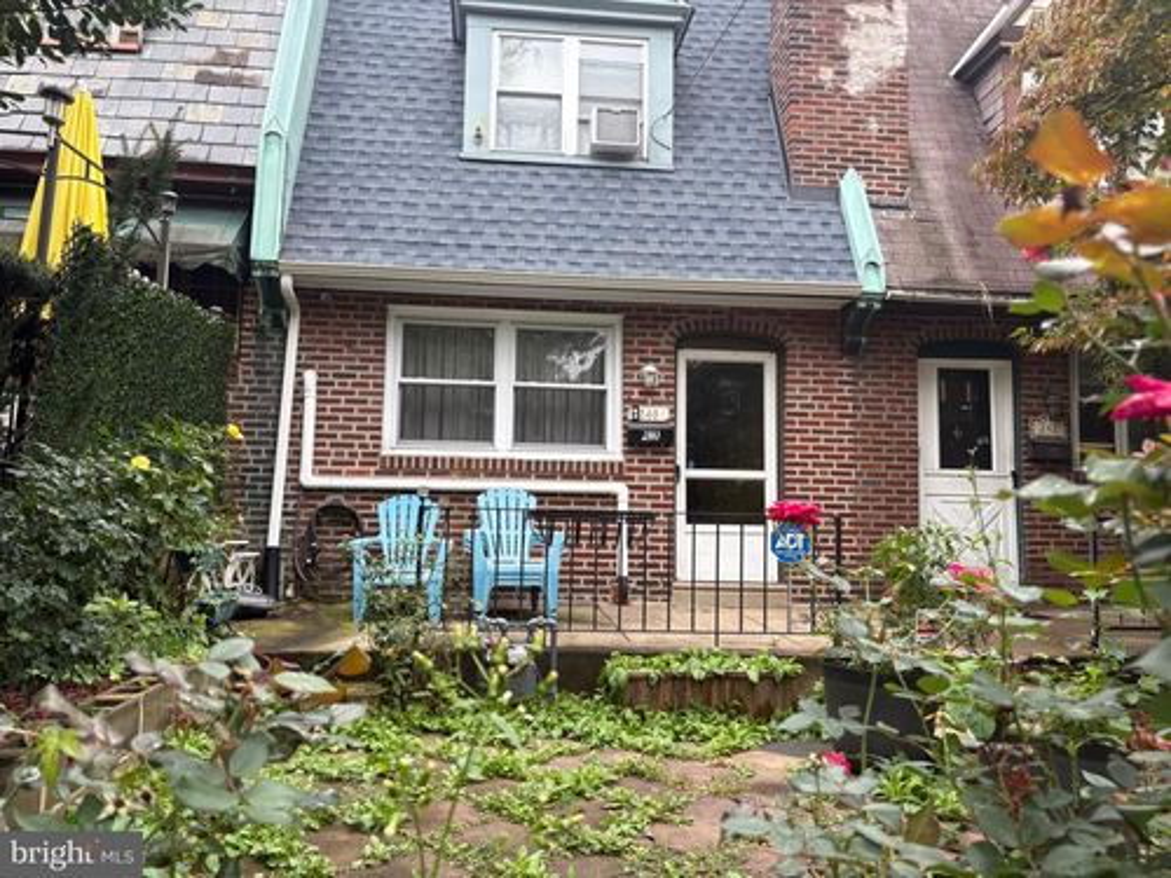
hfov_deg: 67.3
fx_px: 880
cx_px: 586
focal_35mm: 26
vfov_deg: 53.1
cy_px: 439
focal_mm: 5.96
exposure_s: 1/284
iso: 40
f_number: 1.6
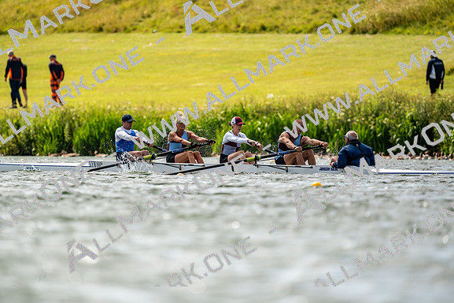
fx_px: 7606
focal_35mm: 603
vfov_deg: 2.3
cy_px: 152
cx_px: 227
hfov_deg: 3.4
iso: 250
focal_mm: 600
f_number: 6.3
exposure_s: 1/2000
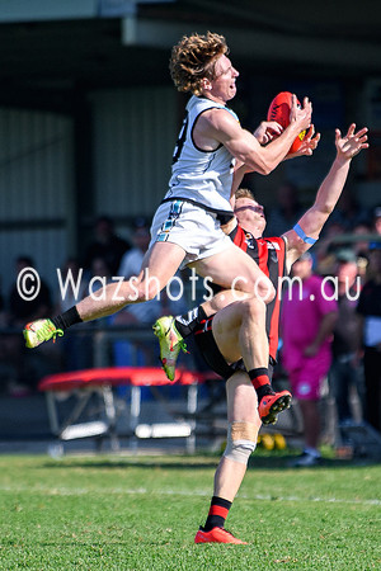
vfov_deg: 2.5
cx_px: 315
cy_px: 307
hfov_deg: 1.6
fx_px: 13353
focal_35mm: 841
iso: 220
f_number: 2.8
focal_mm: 200
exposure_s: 1/3200
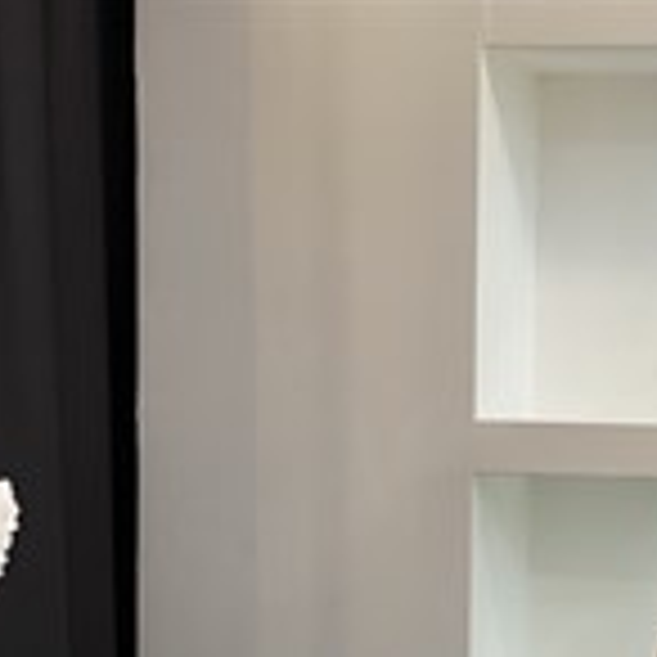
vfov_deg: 12.8
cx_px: 666
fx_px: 2791
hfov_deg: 13.2
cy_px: 925
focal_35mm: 130
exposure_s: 1/100
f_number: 2
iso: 64
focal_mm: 6
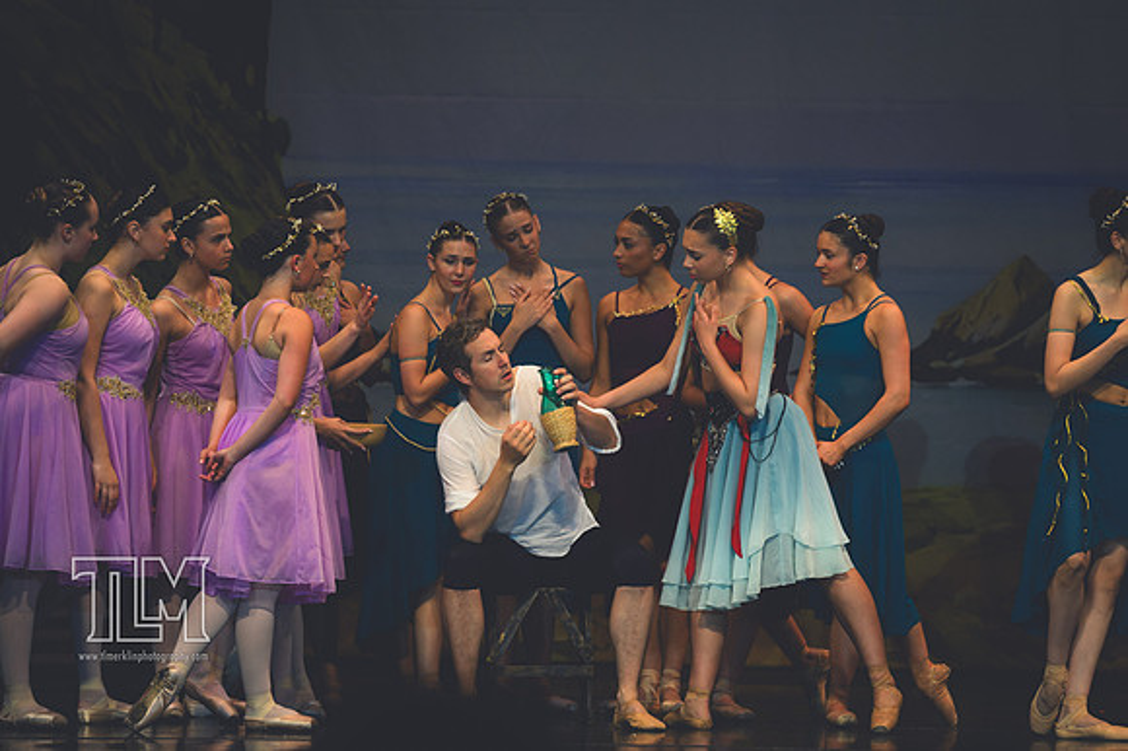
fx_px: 9394
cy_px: 376
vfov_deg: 4.6
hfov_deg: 6.9
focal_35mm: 300
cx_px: 564
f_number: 2.8
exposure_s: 1/500
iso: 560
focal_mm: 200
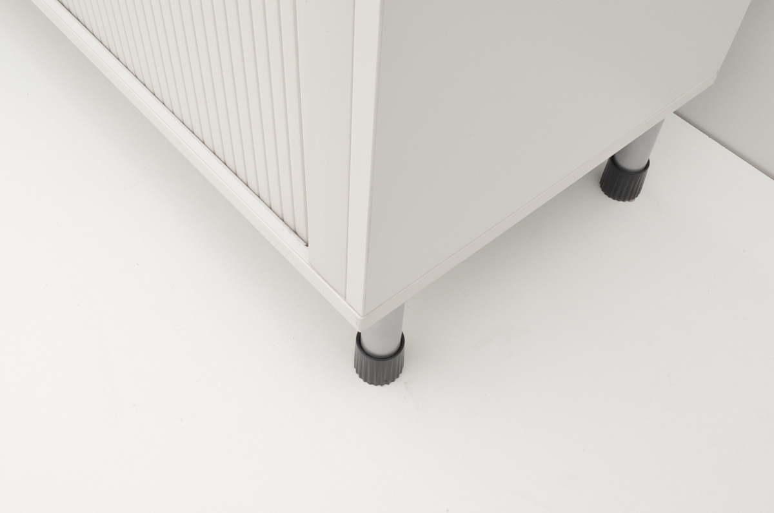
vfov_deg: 34.1
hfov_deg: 49.6
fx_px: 837
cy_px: 256
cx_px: 387
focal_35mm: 39
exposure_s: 1/3
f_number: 25
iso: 640
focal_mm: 26
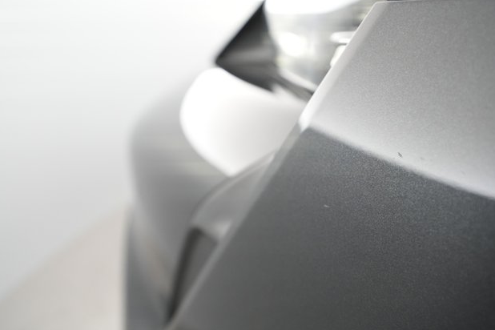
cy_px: 163
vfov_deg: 45.0
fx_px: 399
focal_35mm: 29
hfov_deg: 63.7
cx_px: 249
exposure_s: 1/80
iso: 4000
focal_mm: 28
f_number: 4
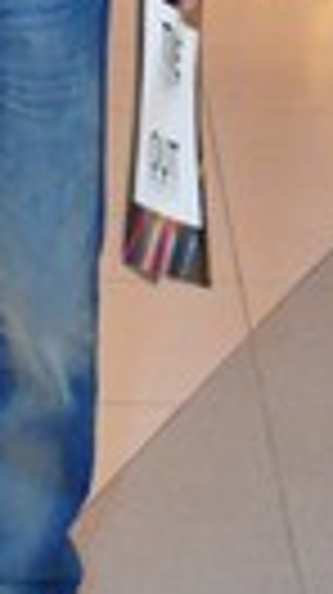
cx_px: -196
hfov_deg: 6.4
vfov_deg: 11.5
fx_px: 2911
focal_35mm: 185
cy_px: -81
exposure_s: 1/60
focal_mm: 30
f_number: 4.5
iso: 2000
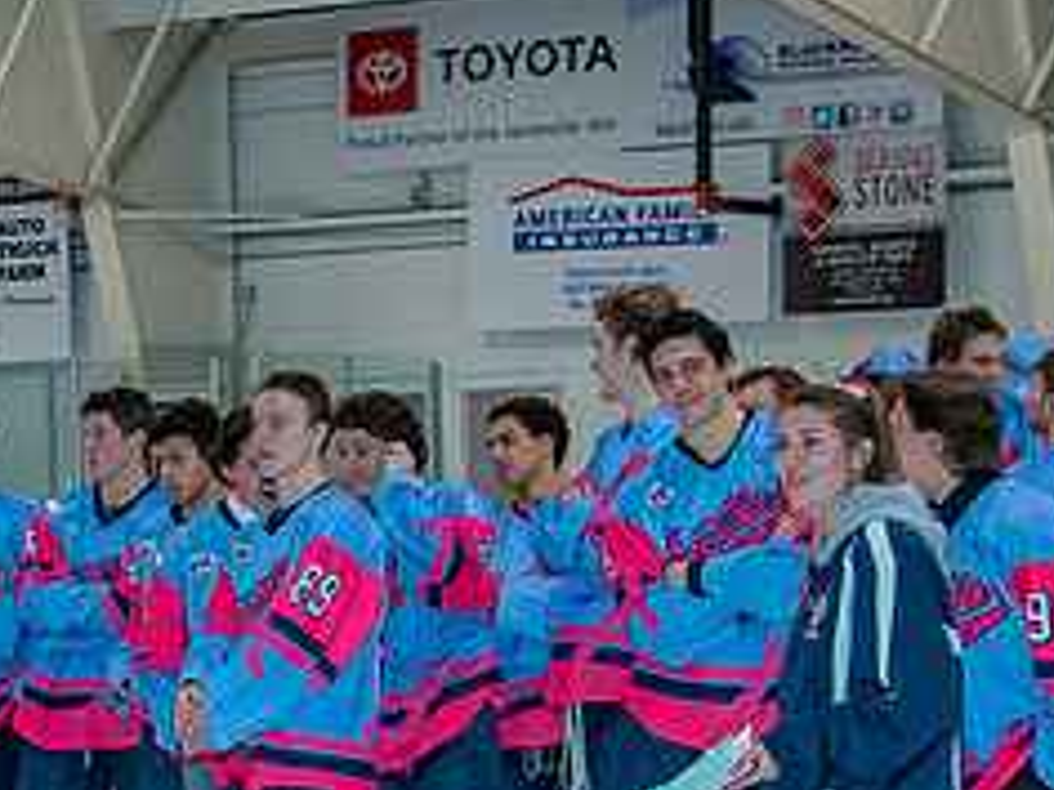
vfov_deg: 10.4
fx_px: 4354
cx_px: -13
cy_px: 587
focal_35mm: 143
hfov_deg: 13.6
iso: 400
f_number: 4.5
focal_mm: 34
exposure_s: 1/200
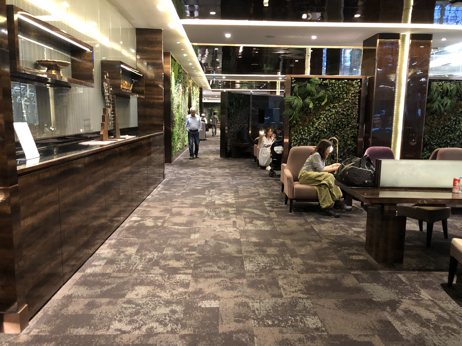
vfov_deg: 49.7
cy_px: 173
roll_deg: +0.0
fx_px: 374
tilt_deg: -9.1
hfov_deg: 63.4
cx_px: 231
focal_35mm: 28
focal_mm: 3.99
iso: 80
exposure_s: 1/7
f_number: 1.8
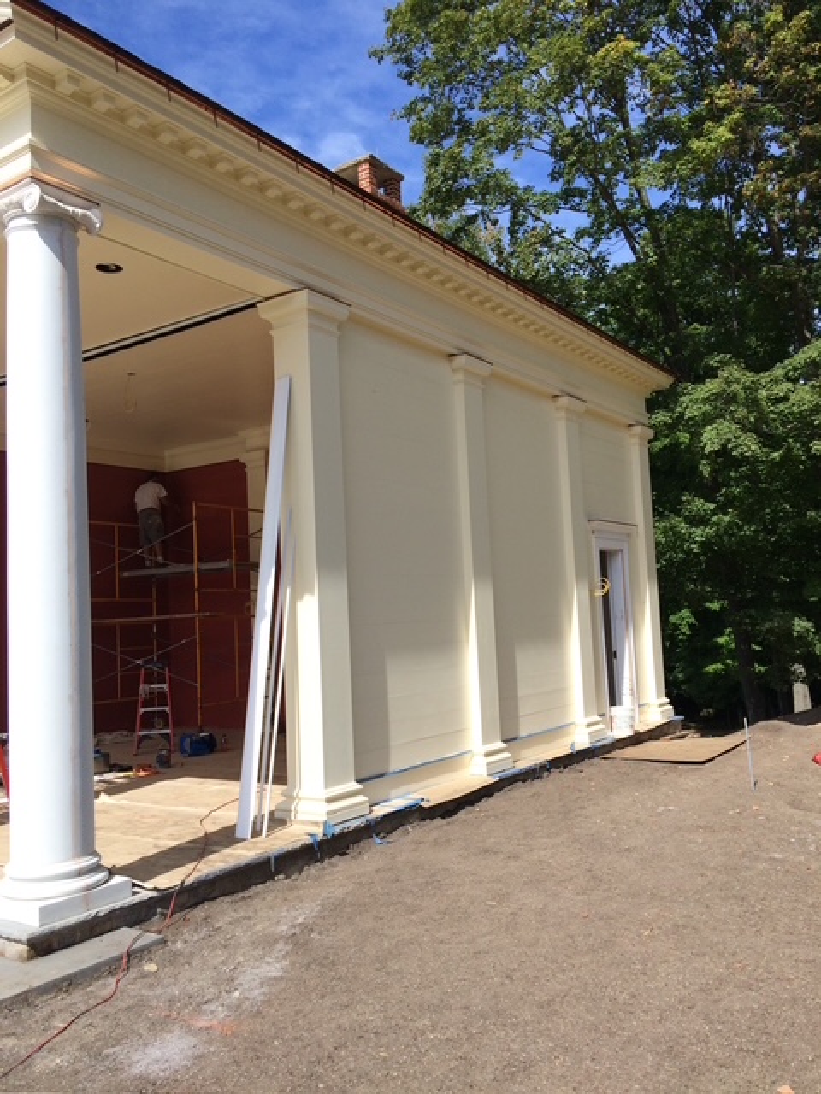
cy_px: 547
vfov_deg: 61.7
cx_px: 410
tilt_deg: +2.0
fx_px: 917
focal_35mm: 29
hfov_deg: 48.2
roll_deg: +4.1
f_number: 2.2
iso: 32
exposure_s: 1/2053
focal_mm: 4.15
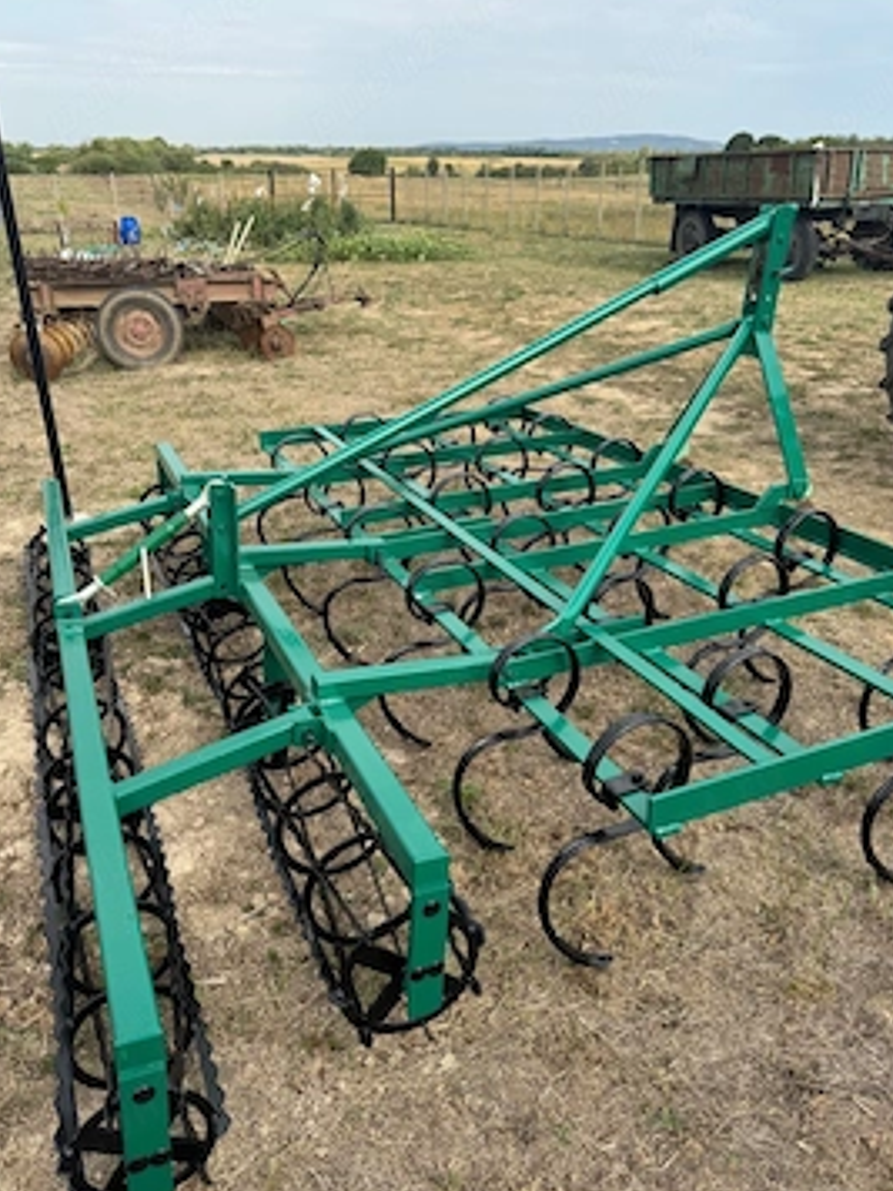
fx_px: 929
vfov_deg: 65.3
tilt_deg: -26.1
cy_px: 619
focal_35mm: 27
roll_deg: -0.7
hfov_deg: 51.3
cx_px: 482
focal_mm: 6.76
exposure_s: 1/1869
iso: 80
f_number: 1.78
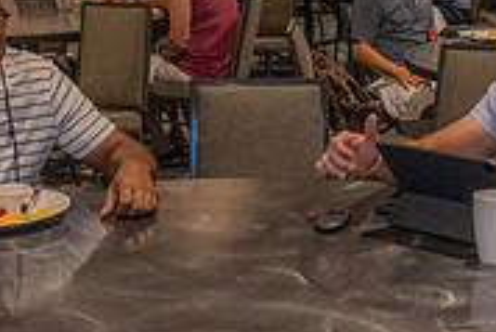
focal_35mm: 91
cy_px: 213
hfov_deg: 21.9
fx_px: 1255
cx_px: 443
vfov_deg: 15.0
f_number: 9
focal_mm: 28
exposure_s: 1/160
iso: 4000
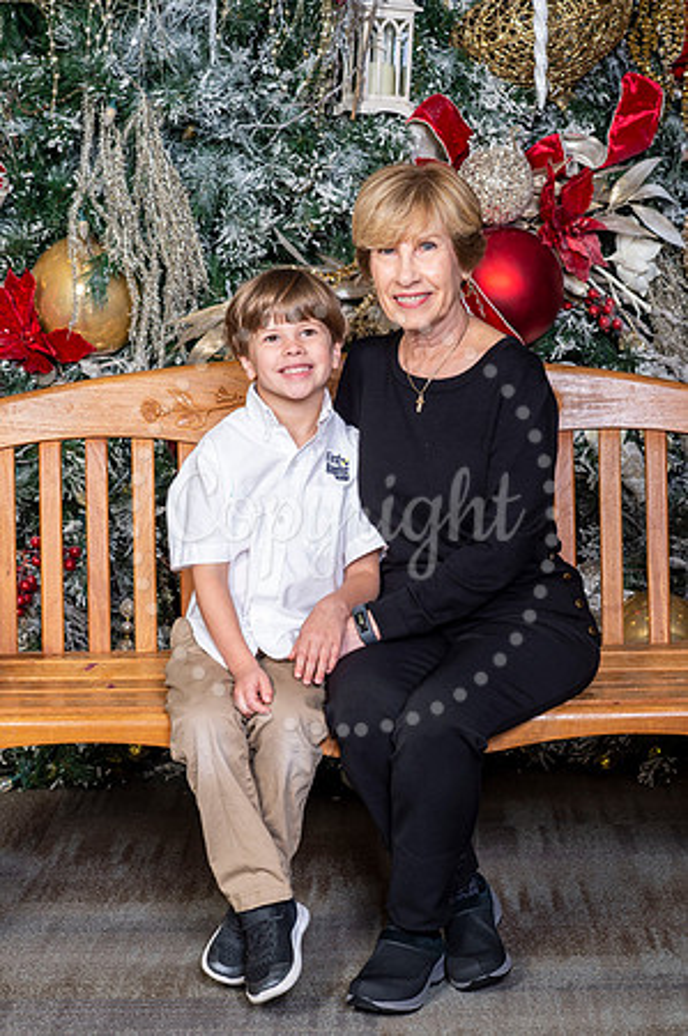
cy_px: 518
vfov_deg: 23.9
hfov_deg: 16.0
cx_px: 344
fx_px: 2442
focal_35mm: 85
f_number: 8
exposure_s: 1/125
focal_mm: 85
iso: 400
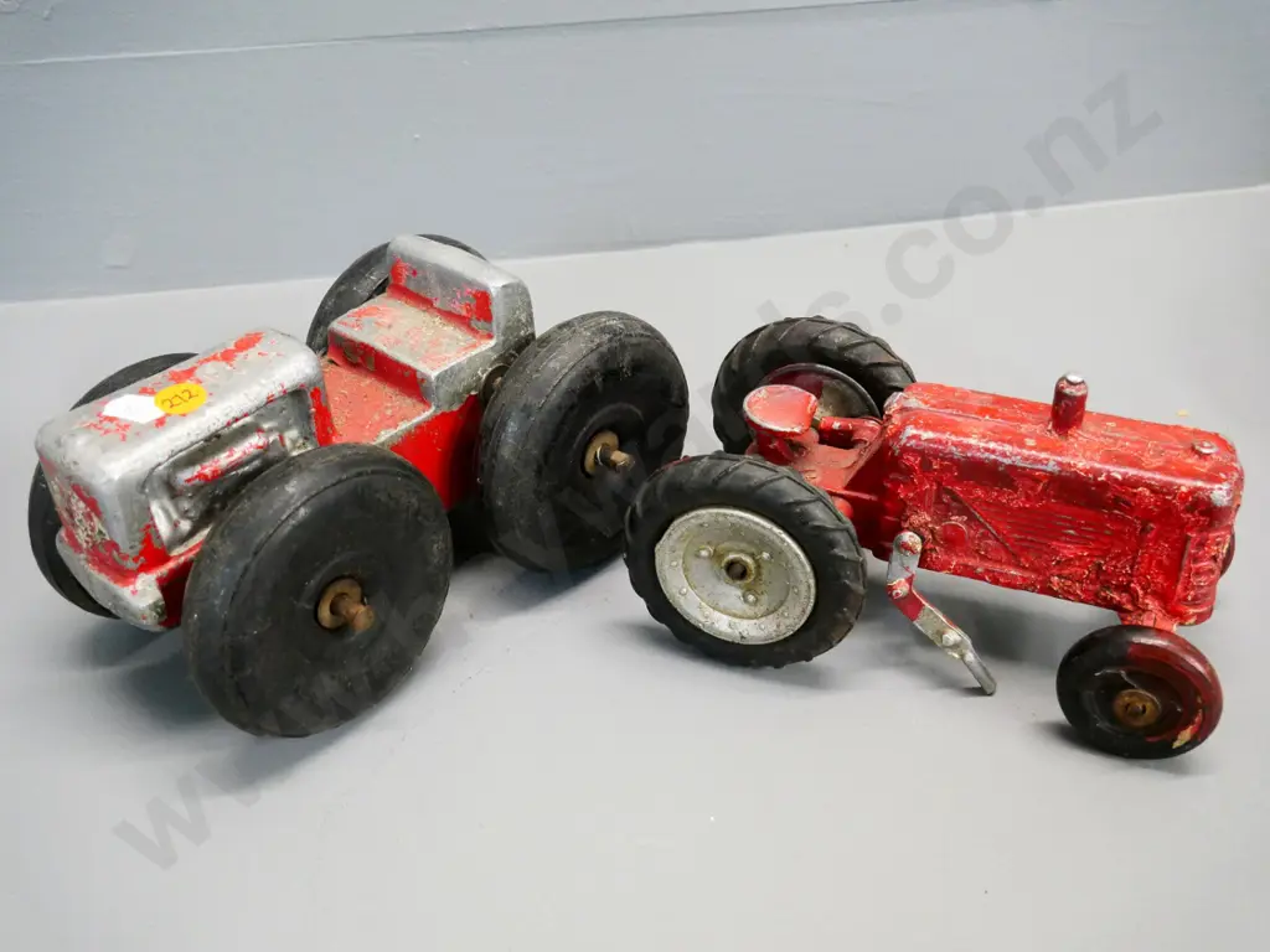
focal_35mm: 36
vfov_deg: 39.7
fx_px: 1321
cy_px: 476
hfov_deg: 51.4
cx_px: 635
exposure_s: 1/50
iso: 3200
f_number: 5.6
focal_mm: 18
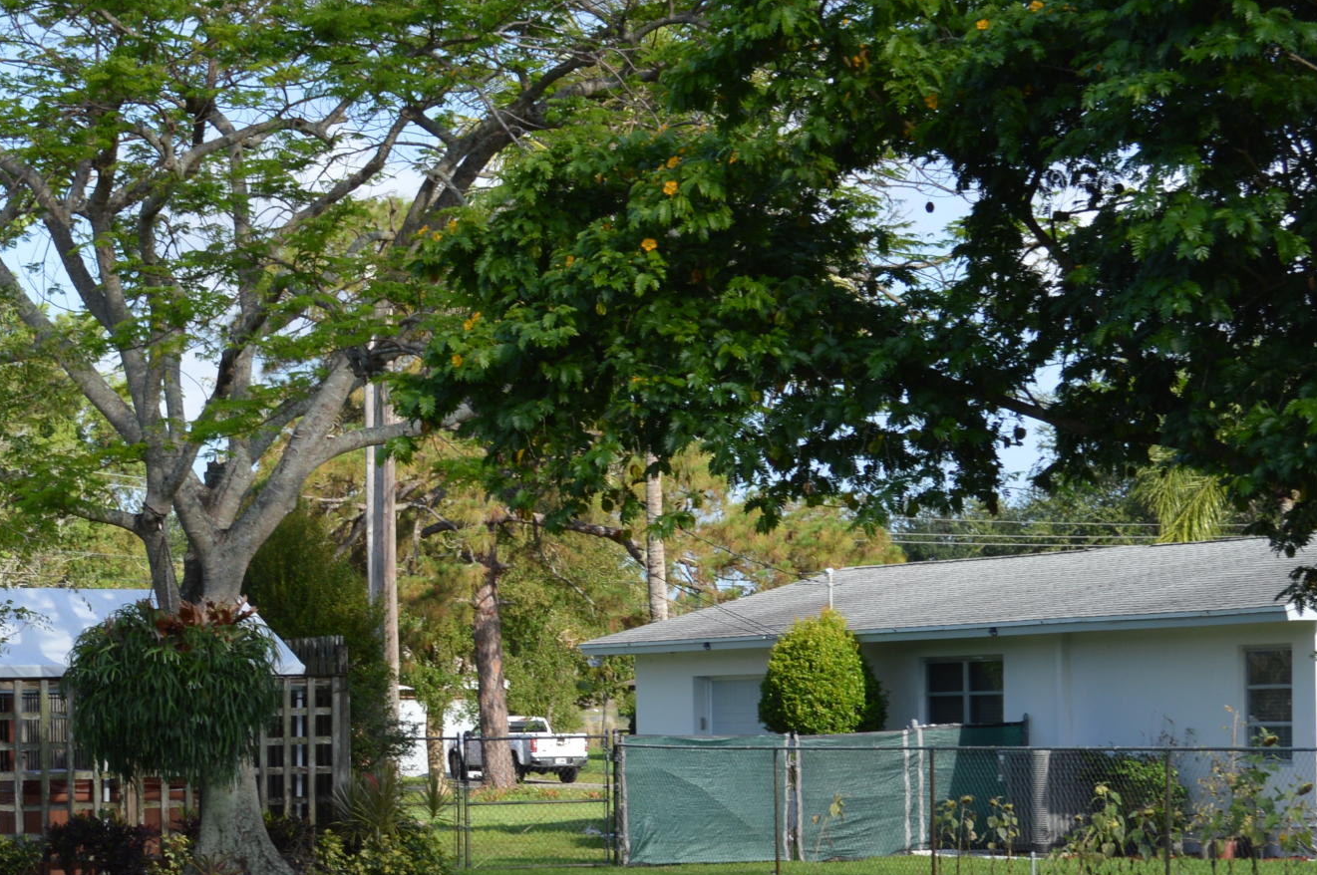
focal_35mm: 109
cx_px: 167
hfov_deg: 18.5
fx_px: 3984
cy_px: 773
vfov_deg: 12.5
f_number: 7.1
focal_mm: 32
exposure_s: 1/200
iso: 100
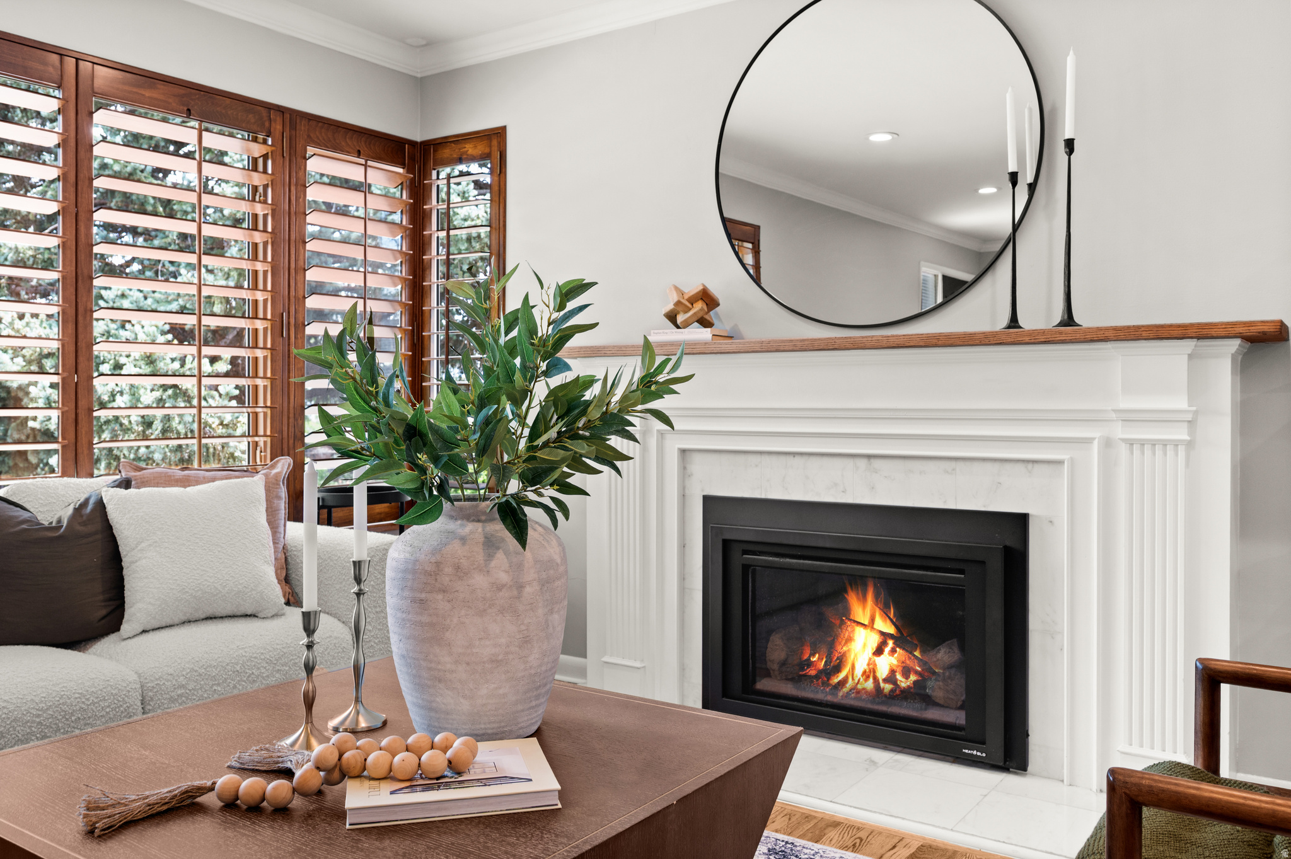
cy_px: 430
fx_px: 968
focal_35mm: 27
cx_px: 646
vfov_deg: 47.9
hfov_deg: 67.4
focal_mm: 27
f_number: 7.1
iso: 500
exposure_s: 1/8
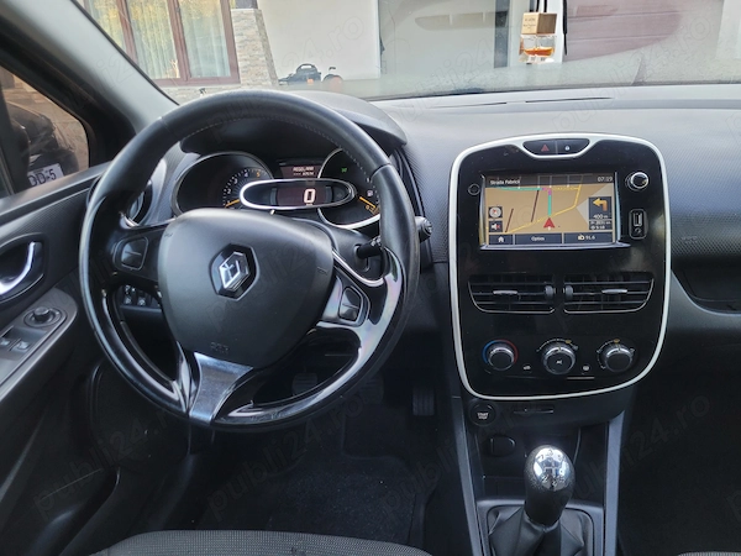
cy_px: 278
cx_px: 370
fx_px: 557
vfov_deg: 53.1
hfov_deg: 67.3
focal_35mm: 26
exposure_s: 1/81
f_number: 1.8
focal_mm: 5.4
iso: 125
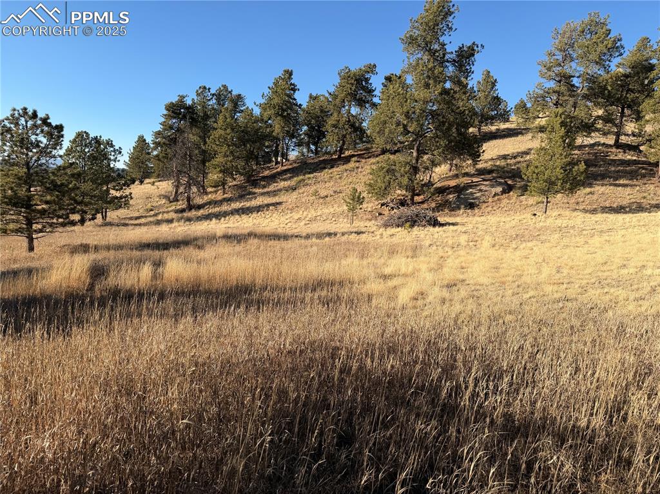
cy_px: 247
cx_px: 330
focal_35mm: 24
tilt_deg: -6.4
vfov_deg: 56.8
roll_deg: -2.8
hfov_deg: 71.6
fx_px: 457
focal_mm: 6.76
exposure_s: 1/2703
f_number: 1.78
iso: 80
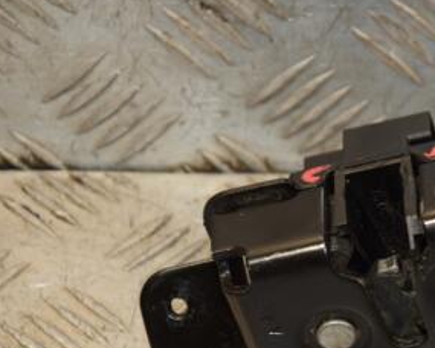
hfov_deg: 7.2
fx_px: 3437
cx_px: 404
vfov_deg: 5.8
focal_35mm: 267
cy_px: 249
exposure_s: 1/160
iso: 800
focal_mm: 90
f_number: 5.6
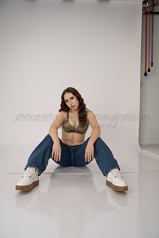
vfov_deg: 65.5
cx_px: 80
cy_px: 119
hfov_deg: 46.4
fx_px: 185
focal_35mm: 28
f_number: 5
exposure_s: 1/200
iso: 200
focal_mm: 28
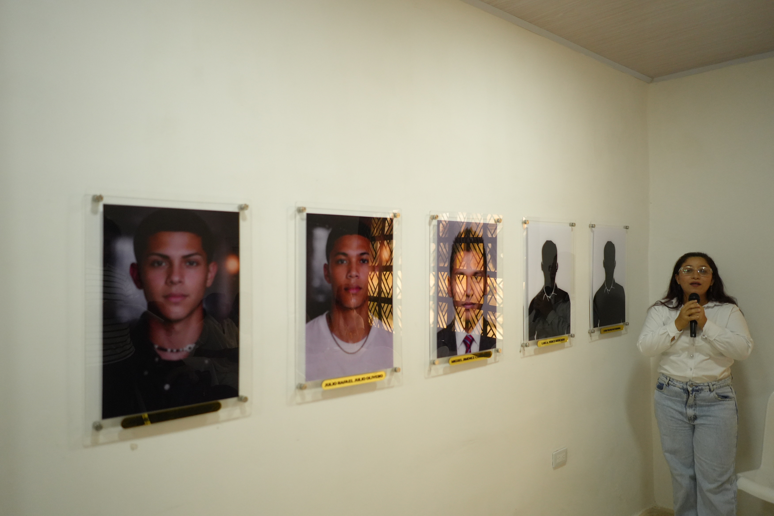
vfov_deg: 46.4
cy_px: 258
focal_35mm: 28
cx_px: 387
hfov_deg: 65.5
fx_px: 602
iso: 3200
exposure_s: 1/800
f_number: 2
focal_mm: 28
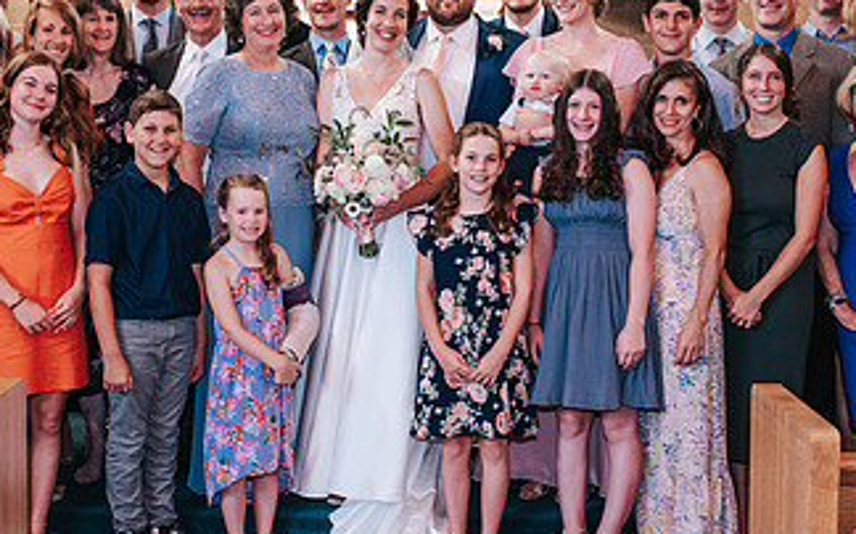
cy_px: 149
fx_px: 1515
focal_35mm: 65
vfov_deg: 19.9
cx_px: 377
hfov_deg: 31.5
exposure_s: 1/125
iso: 1000
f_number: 3.2
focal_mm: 35
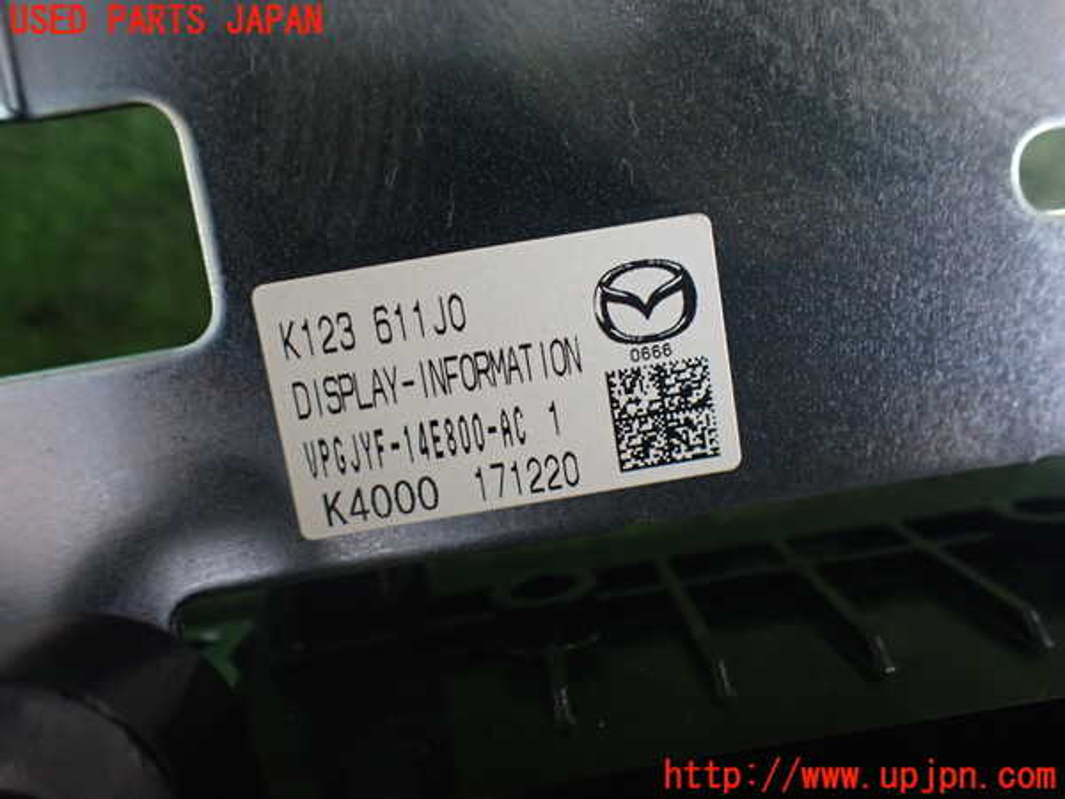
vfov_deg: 46.8
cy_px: 400
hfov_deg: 60.0
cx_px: 532
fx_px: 923
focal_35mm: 30
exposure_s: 1/125
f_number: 2.3
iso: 500
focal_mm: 5.4
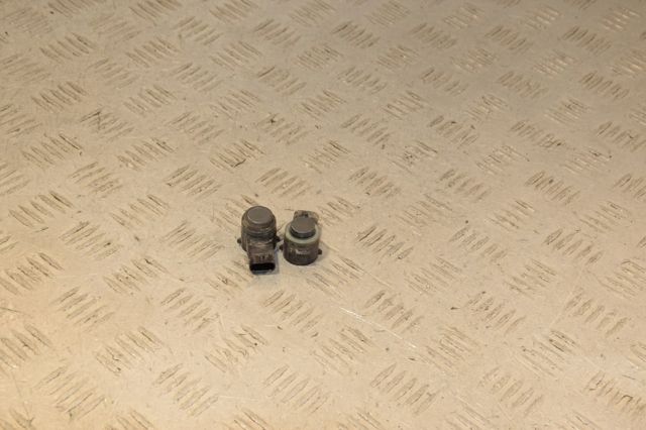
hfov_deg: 28.1
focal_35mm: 72
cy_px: 215
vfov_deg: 18.9
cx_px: 323
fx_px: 1291
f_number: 9
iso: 800
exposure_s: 1/200
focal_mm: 48
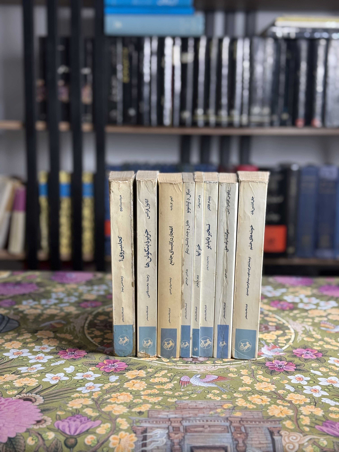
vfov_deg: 39.7
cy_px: 226
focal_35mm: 48
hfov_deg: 30.3
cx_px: 170
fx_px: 627
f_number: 1.78
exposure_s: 1/100
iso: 80
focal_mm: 6.76
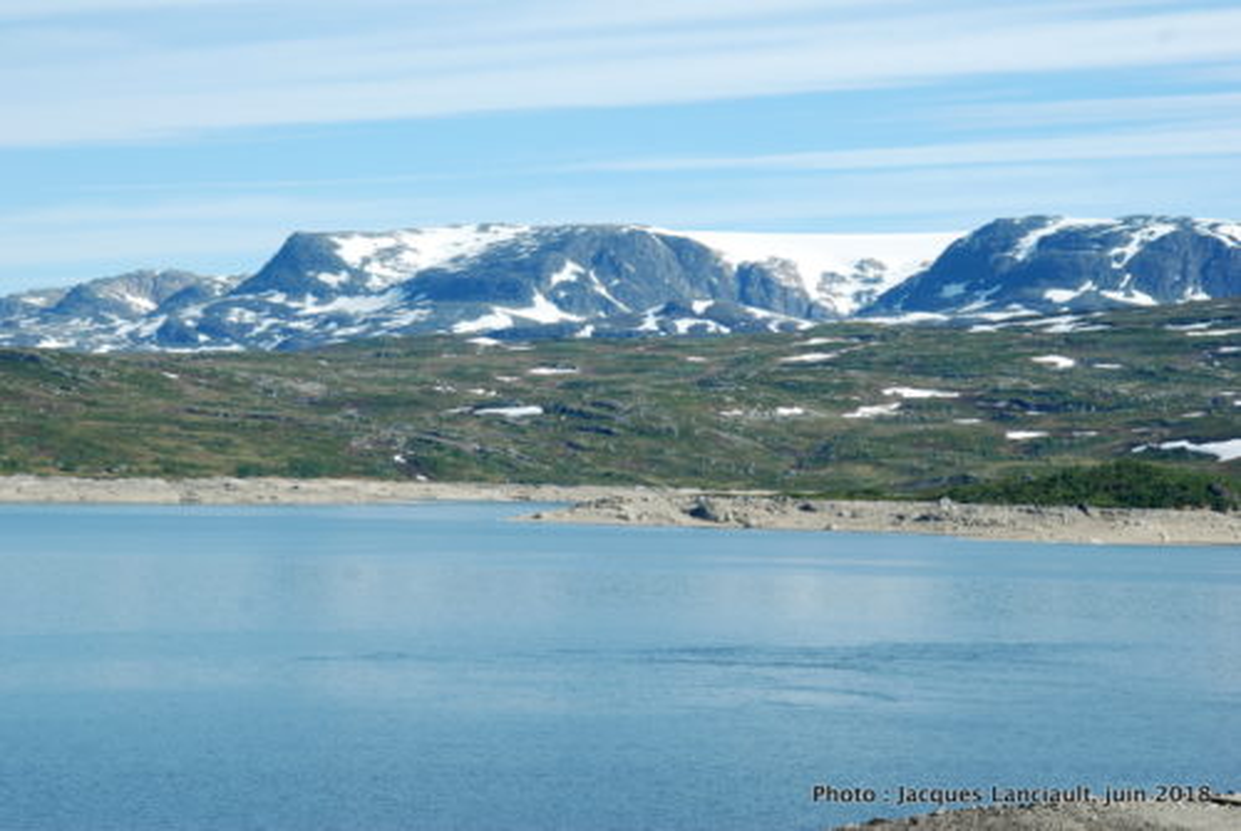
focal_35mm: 105
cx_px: 620
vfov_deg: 13.1
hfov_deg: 19.4
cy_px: 416
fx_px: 3625
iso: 100
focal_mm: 70
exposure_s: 1/125
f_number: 11
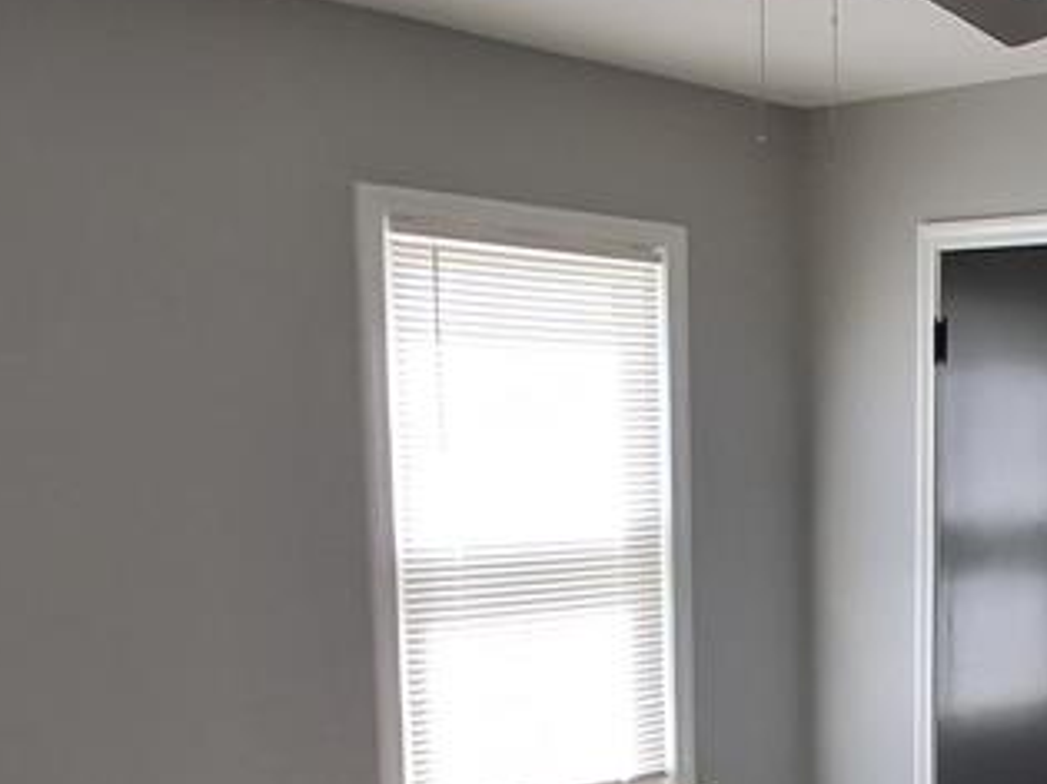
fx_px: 1572
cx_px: 1064
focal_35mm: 52
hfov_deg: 33.5
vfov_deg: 27.4
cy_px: 641
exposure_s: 1/60
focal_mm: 1.64
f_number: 2.2
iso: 40
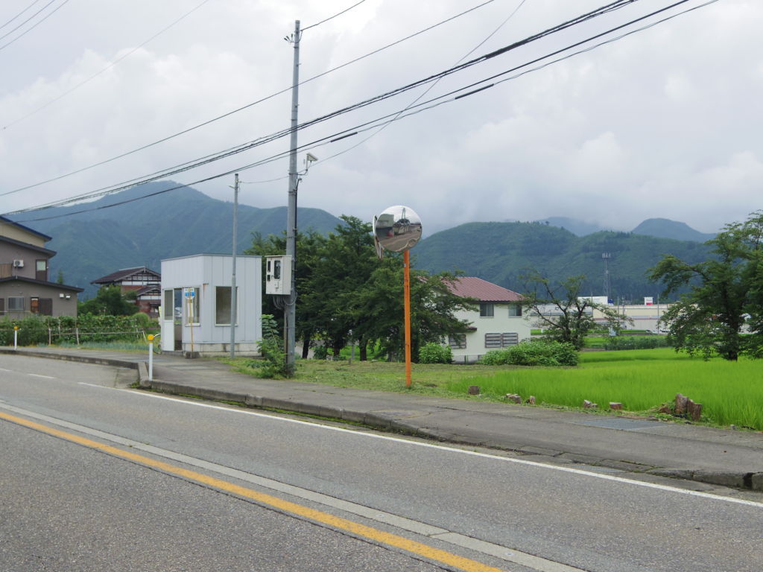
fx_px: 1036
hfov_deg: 40.4
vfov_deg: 30.9
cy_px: 286
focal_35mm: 47
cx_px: 382
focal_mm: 8.5
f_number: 3.2
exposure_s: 1/1000
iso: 125
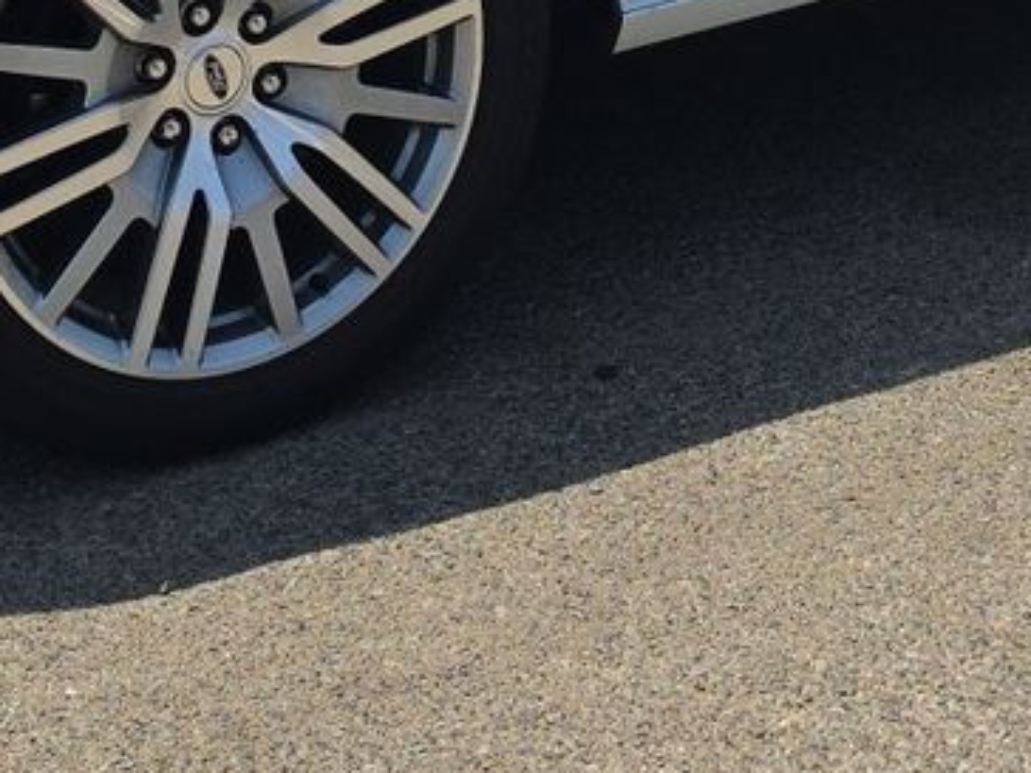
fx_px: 3008
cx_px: 677
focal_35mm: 101
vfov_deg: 13.3
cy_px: -580
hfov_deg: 19.4
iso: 62
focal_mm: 6.5
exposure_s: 1/7940
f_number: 1.4
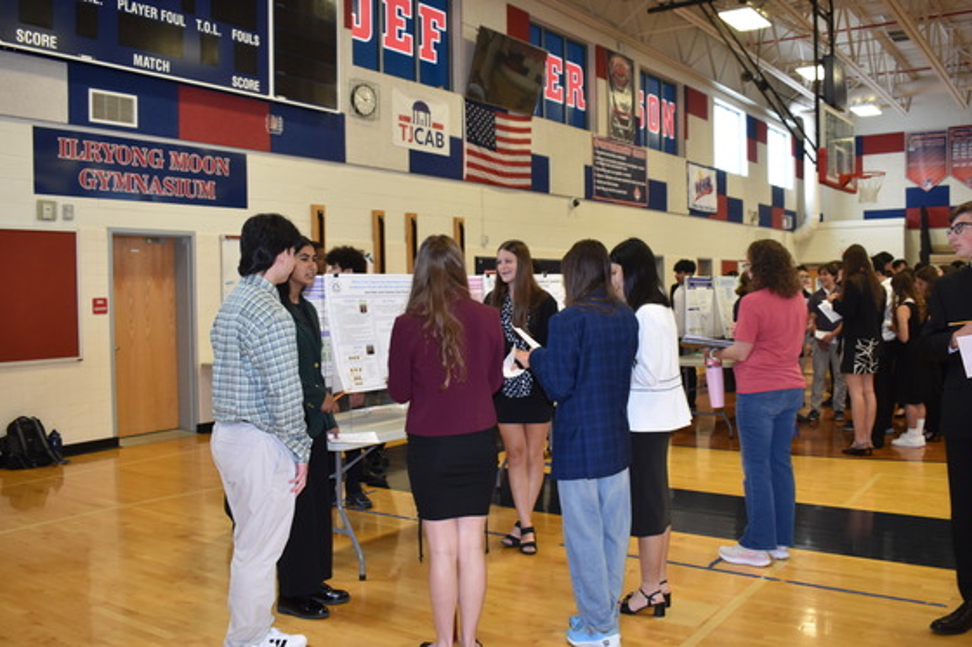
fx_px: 850
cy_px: 324
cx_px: 486
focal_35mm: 32
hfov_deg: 59.5
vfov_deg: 41.7
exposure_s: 1/100
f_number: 5
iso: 800
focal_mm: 21
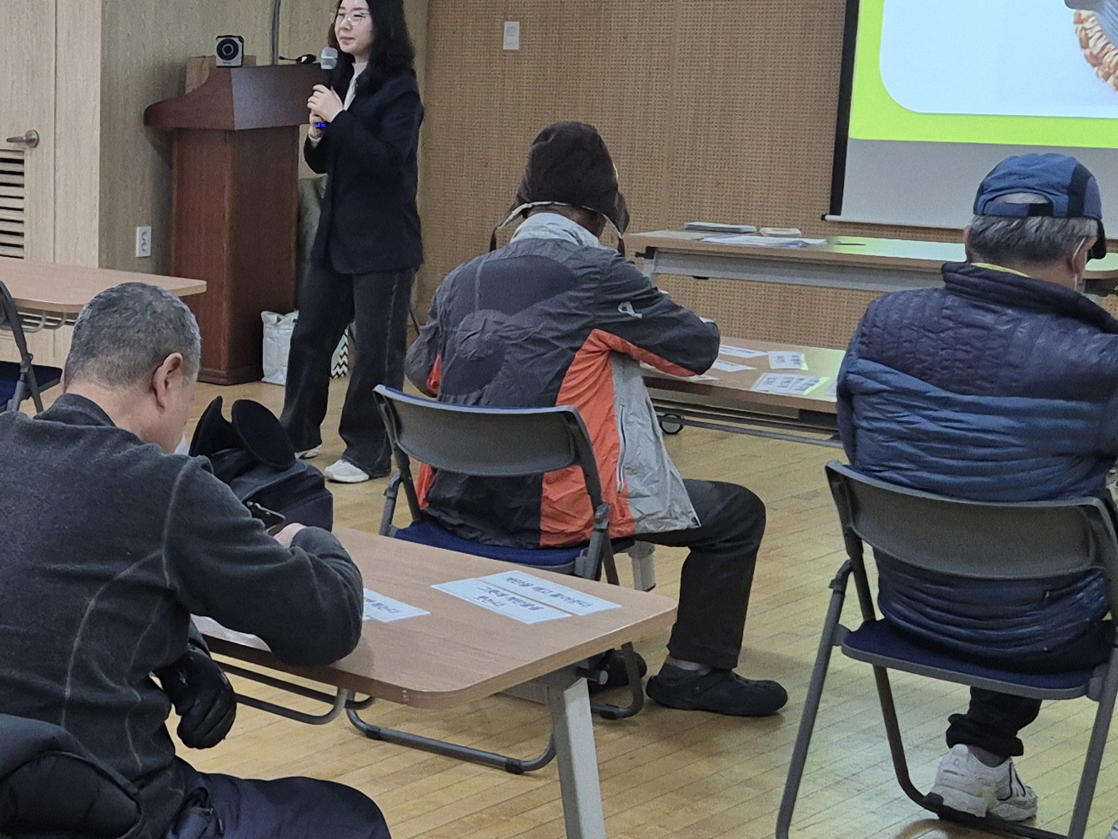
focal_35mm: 70
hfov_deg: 25.8
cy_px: 462
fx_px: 2261
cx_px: -88
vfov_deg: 21.0
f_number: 1.8
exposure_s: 1/180
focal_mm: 5.4
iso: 200
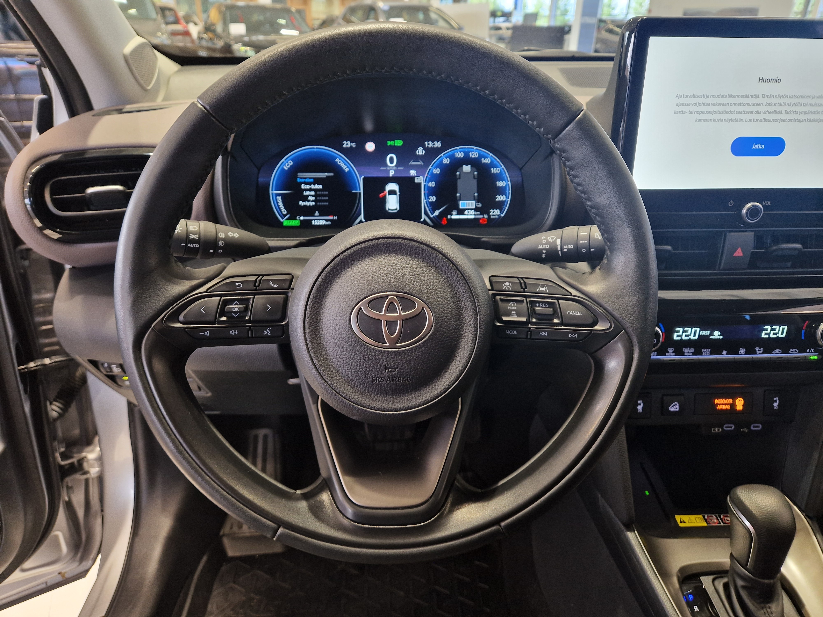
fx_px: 547
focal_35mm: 23
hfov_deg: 73.9
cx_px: 412
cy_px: 308
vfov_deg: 58.9
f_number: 1.8
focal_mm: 5.4
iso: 100
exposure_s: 1/50
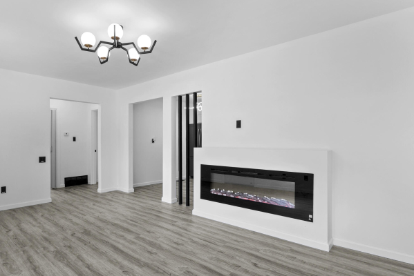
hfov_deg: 82.8
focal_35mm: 20
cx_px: 162
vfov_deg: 61.9
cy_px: 148
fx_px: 230
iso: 400
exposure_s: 1/4
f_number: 11
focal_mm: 16
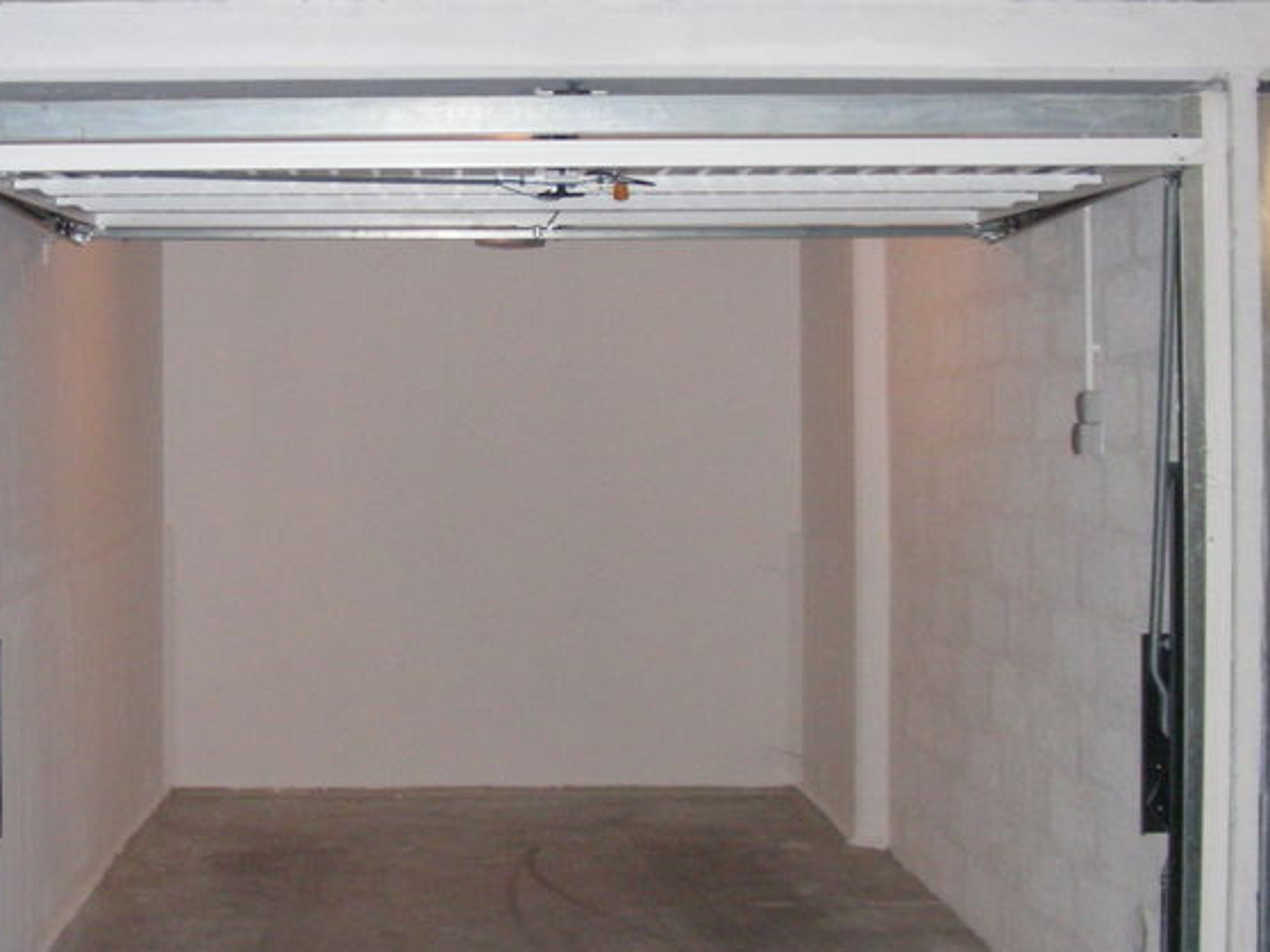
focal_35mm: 68
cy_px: 761
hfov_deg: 28.6
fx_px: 2494
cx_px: 593
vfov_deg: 21.3
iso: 259
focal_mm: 6.3
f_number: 3.5
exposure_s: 1/60
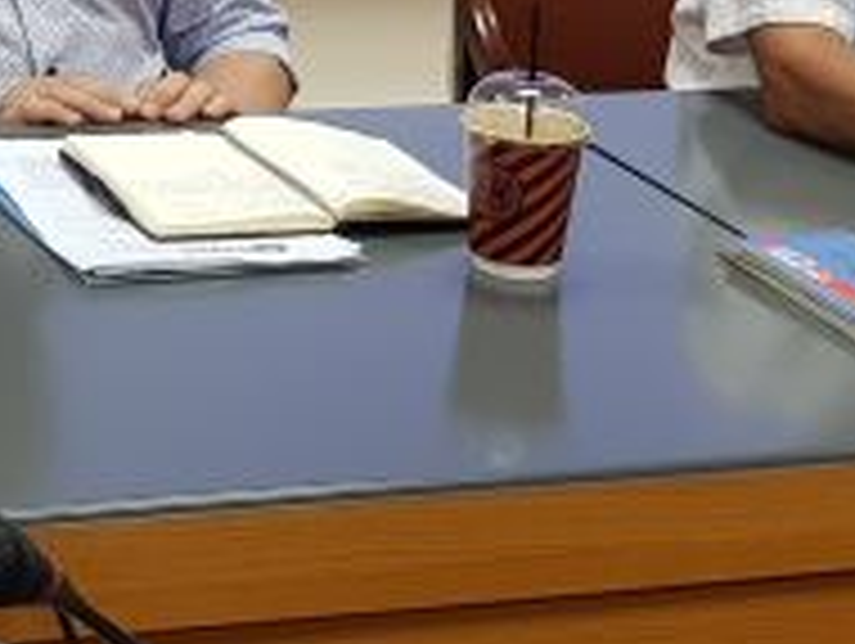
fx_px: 2028
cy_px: -176
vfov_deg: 17.0
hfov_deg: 21.4
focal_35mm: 82
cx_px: -279
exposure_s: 1/50
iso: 100
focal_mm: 4.3
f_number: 1.7
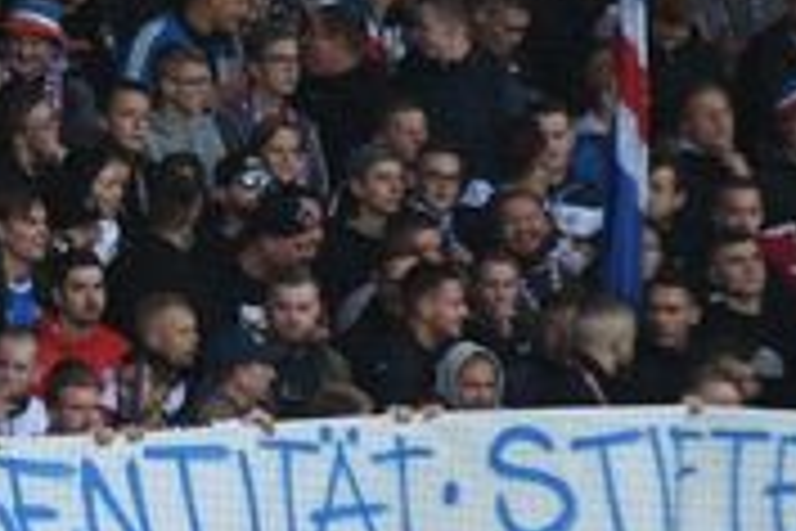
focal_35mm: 895
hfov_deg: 2.3
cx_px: -94
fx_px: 19779
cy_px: 531
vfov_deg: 1.5
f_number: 2.8
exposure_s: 1/1600
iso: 1250
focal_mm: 185
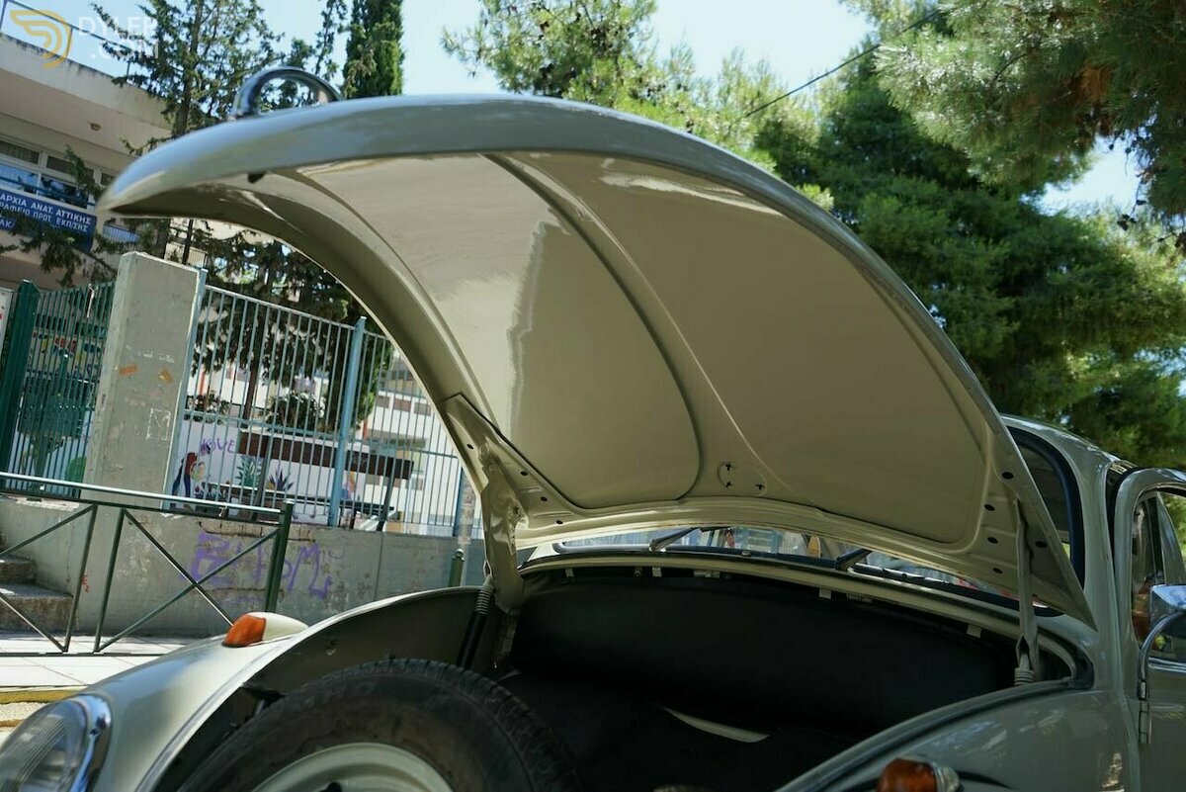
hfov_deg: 65.5
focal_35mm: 28
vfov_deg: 46.4
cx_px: 593
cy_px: 396
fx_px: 923
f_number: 5
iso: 250
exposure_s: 1/400
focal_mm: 28
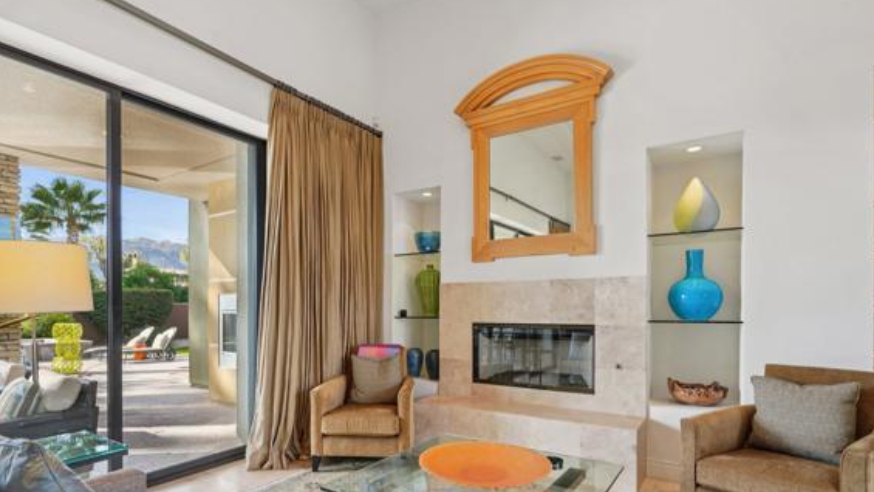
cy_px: 319
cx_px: 419
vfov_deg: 57.3
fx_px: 440
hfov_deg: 89.5
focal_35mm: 19
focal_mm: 16
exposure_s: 1/30
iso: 400
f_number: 8
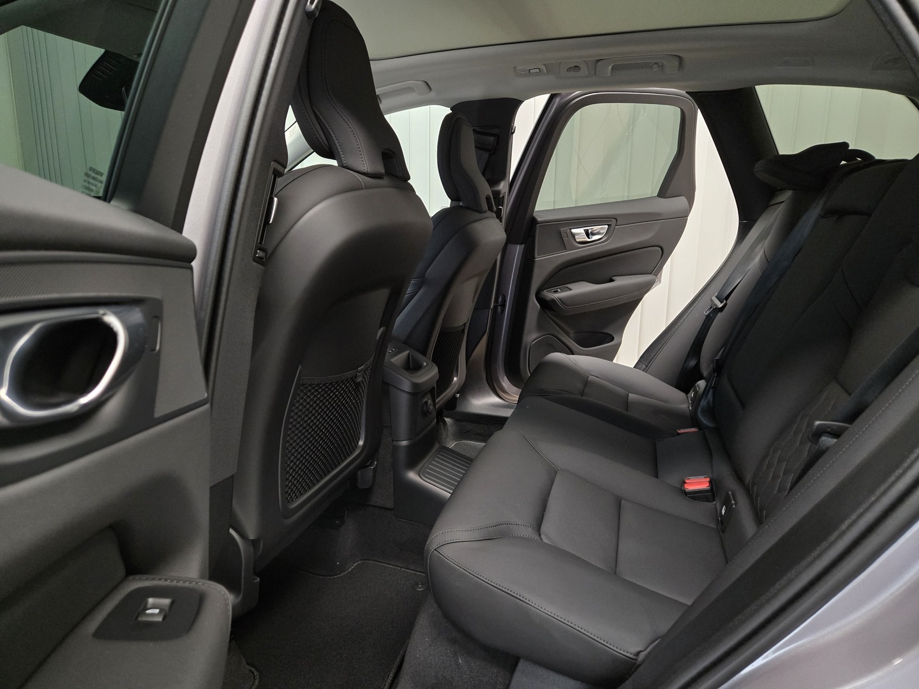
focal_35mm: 23
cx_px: 460
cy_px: 344
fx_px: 611
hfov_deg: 73.9
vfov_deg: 58.9
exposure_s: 1/100
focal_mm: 5.4
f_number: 1.8
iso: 500
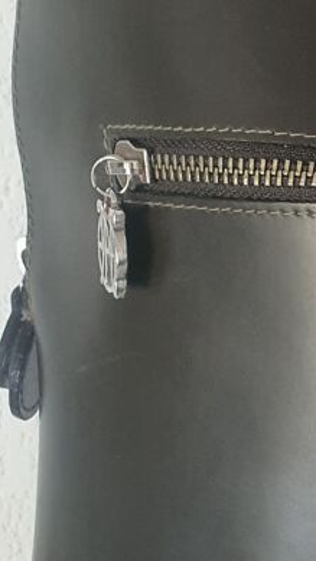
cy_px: 292
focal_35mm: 97
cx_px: 626
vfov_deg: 22.0
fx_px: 1444
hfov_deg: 11.3
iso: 320
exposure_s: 1/50
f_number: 2.4
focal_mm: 4.3
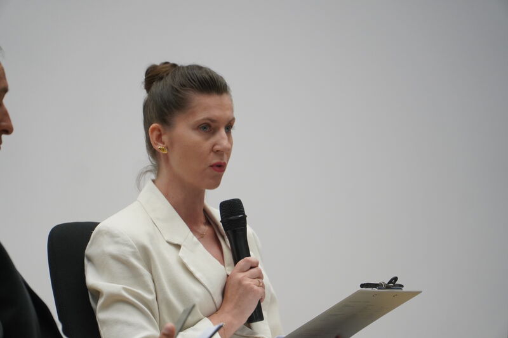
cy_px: 169
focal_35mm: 158
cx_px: 254
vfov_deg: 8.7
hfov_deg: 13.0
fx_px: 2222
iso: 800
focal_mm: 105
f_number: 4
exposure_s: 1/200
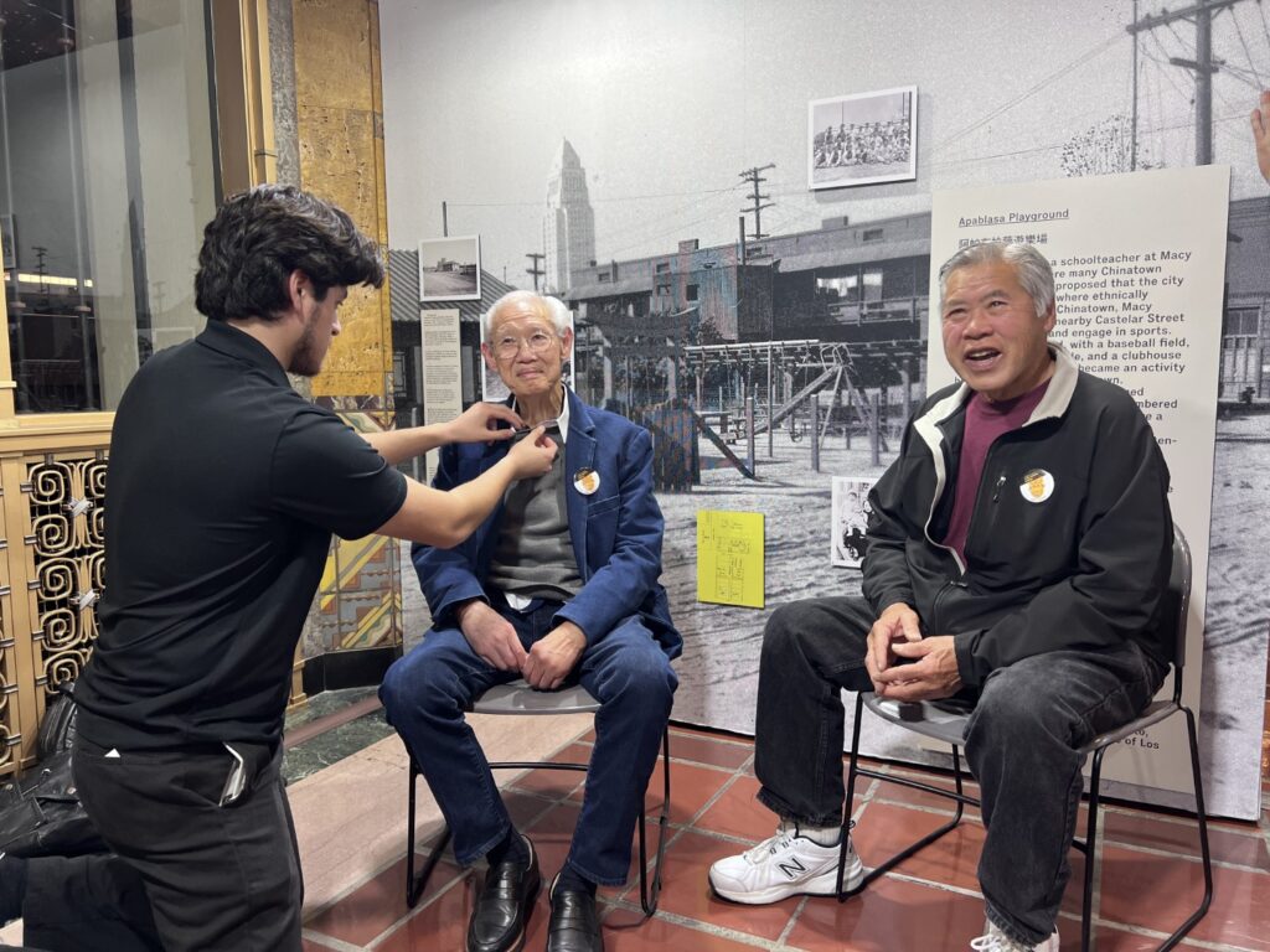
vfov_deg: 53.1
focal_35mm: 26
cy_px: 476
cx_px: 635
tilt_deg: -6.6
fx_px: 954
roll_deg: -0.1
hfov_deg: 67.3
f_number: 1.5
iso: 125
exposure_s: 1/120
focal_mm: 5.7
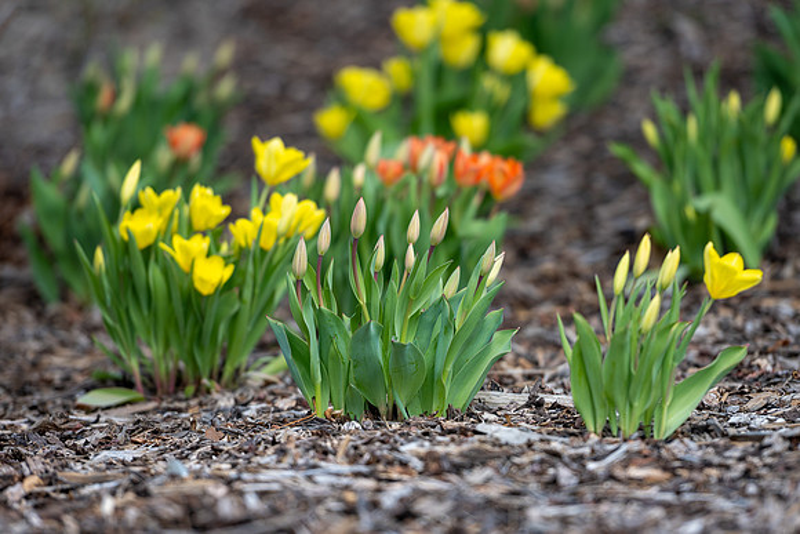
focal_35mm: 254
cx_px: 431
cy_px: 288
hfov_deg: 8.1
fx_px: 5641
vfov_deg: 5.4
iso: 64
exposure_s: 1/800
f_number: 2.8
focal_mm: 200
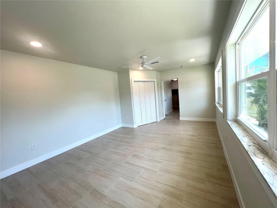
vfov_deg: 89.9
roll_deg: +4.5
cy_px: 104
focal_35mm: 13
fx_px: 104
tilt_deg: -4.2
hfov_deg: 106.2
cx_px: 138
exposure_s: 1/120
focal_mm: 1.57
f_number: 1.8
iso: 32
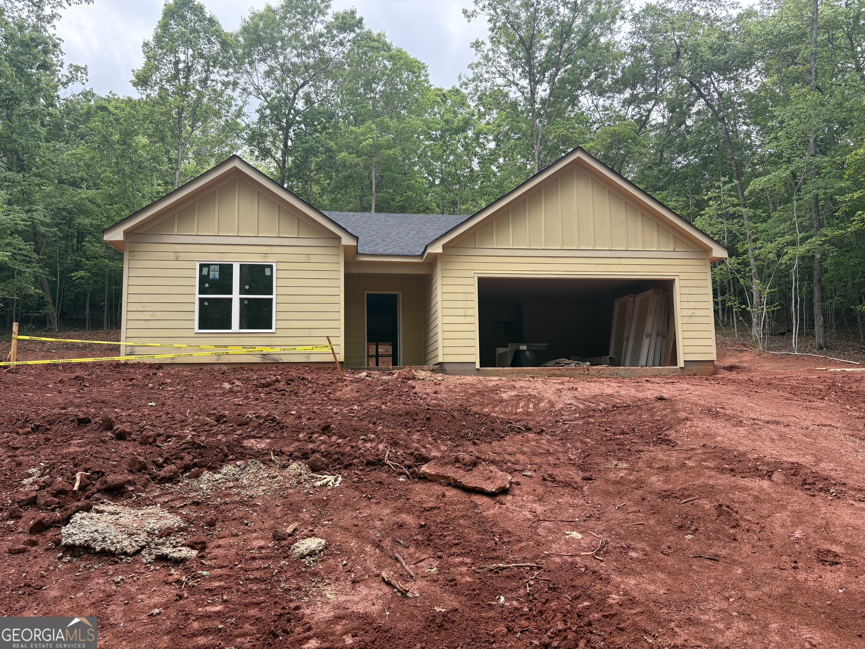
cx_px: 432
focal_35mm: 26
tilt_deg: +7.3
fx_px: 650
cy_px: 324
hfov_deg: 67.3
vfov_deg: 53.1
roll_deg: +1.8
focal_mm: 5.96
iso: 64
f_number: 1.6
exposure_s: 1/708
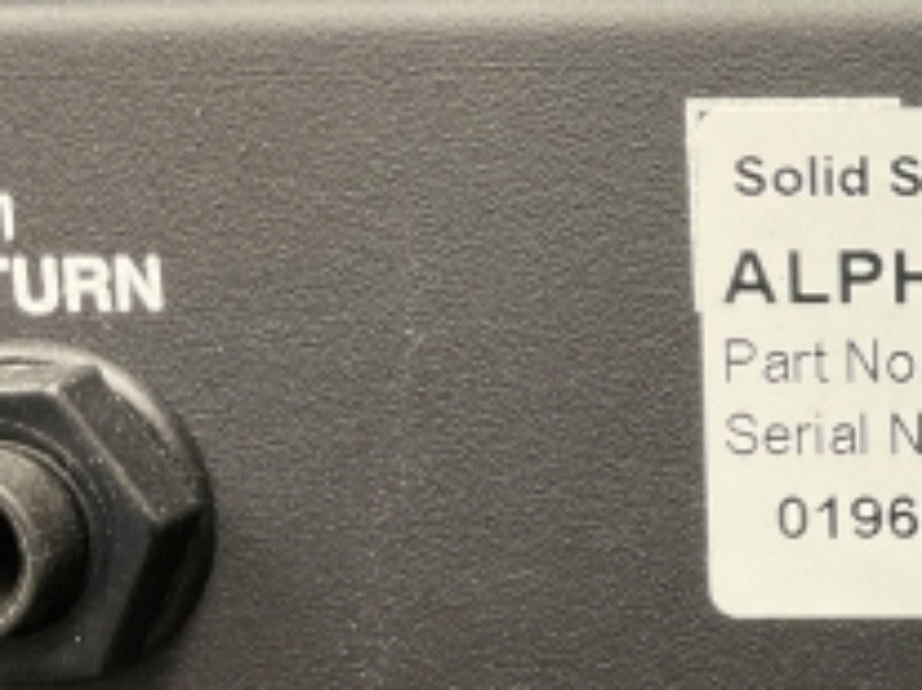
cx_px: 1122
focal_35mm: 73
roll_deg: +1.7
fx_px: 1943
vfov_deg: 20.1
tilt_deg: -10.0
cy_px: 343
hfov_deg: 24.1
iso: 80
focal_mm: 3
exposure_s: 1/44
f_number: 1.8
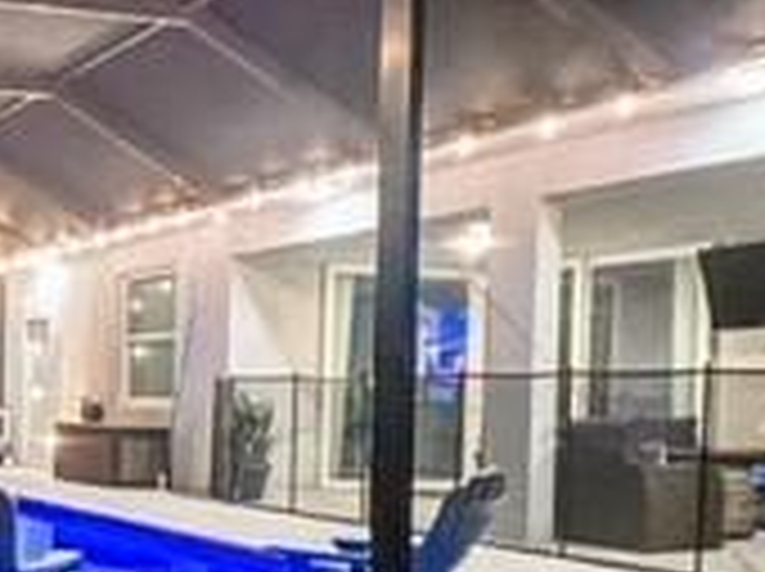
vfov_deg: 29.2
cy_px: 428
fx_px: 1081
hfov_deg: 32.3
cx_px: -153
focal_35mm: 49
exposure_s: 1/10
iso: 1250
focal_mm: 1.57
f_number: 1.8
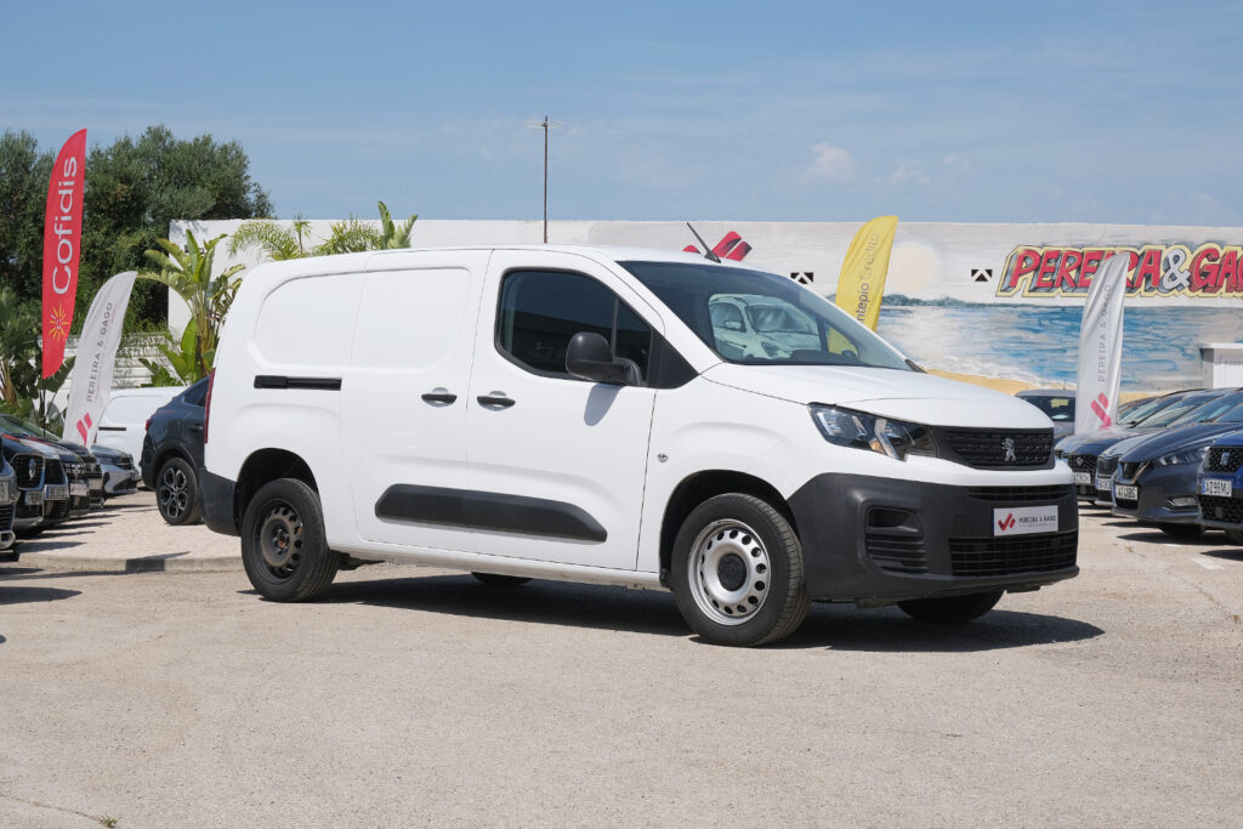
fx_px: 1865
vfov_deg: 25.1
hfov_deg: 36.9
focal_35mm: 54
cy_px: 414
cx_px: 622
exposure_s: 1/400
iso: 160
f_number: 9
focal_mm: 36.3
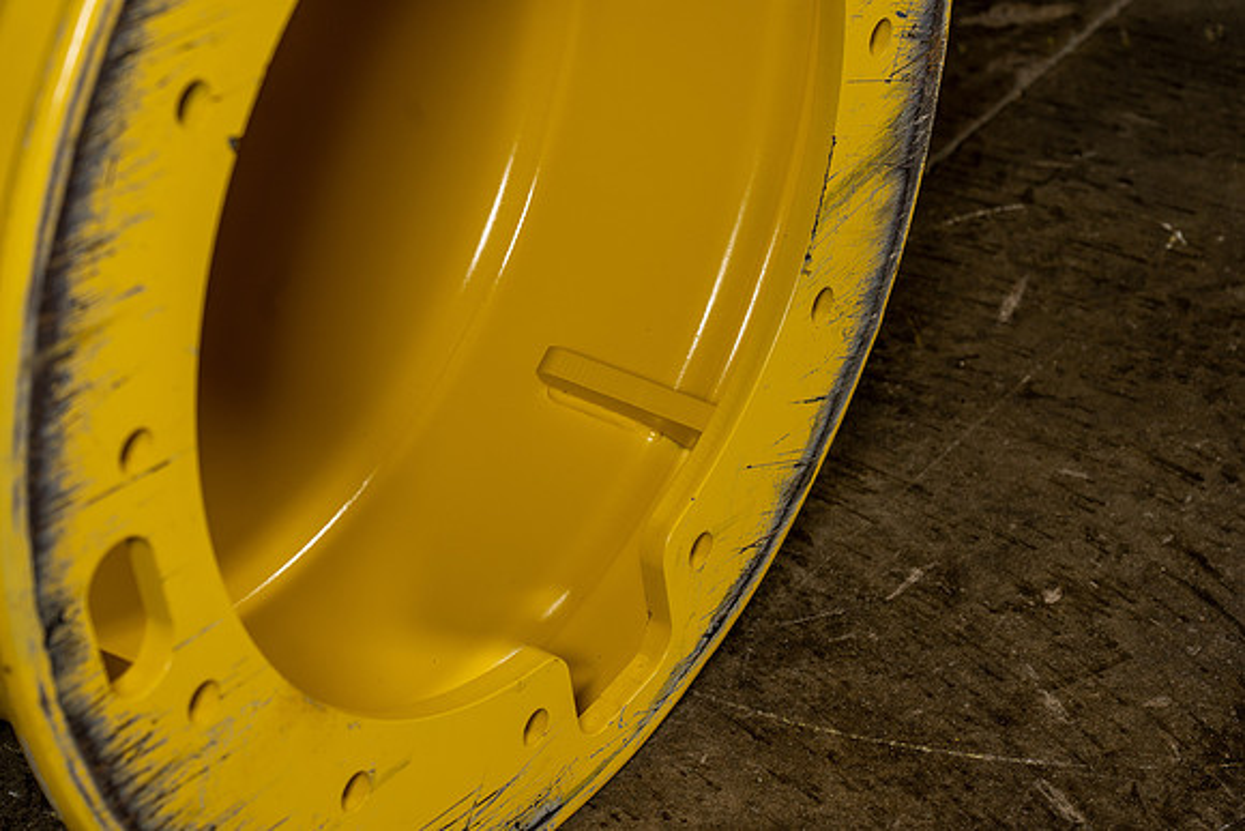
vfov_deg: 13.0
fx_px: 3632
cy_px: 416
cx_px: 622
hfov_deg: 19.5
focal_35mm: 105
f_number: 5.6
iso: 640
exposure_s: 1/160
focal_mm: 105
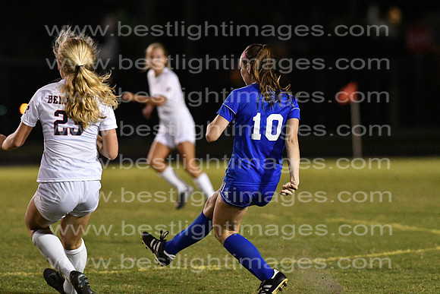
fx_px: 5501
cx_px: 220
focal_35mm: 450
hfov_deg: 4.6
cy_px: 147
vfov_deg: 3.1
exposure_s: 1/640
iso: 10000
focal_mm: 300
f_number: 3.5
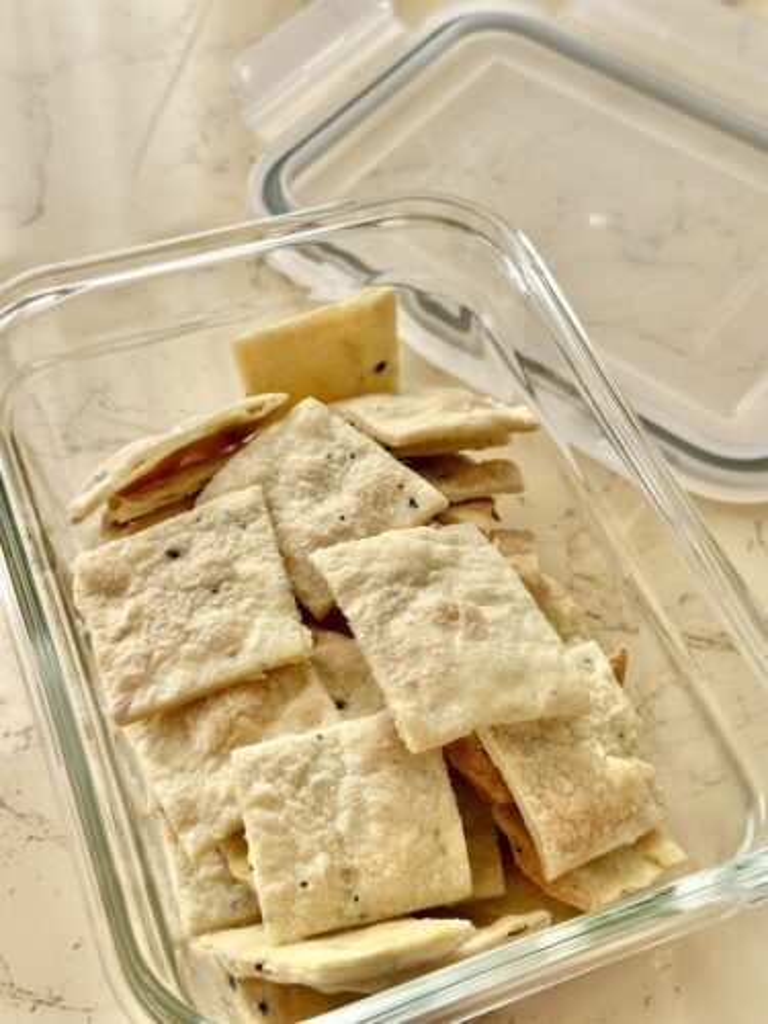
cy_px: 512
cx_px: 384
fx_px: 1420
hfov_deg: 30.3
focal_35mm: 48
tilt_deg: -52.8
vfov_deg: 39.7
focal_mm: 6.86
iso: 80
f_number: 1.78
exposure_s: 1/850
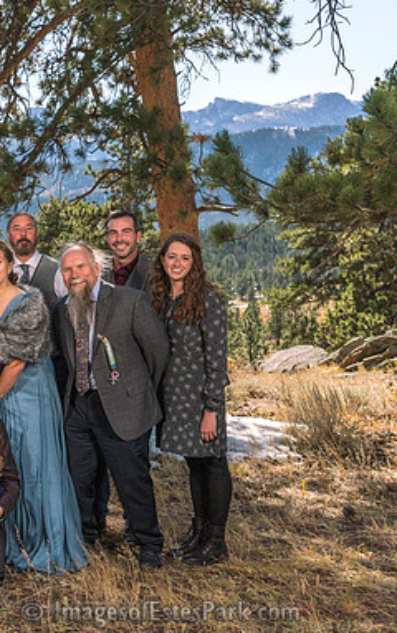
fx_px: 933
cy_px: 315
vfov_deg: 37.5
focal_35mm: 54
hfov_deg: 22.3
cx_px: -68
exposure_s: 1/2000
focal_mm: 35
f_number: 5
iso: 250
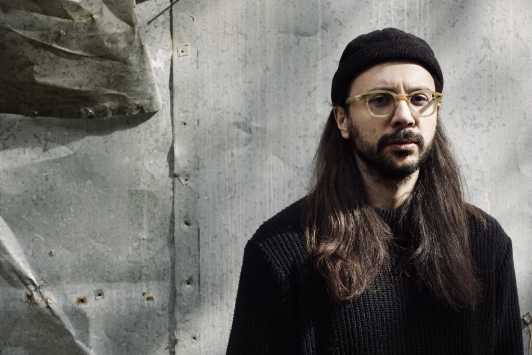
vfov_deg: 19.5
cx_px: 266
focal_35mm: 70
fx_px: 1035
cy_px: 178
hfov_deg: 28.8
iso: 160
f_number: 2.8
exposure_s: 1/320
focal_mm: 25.7
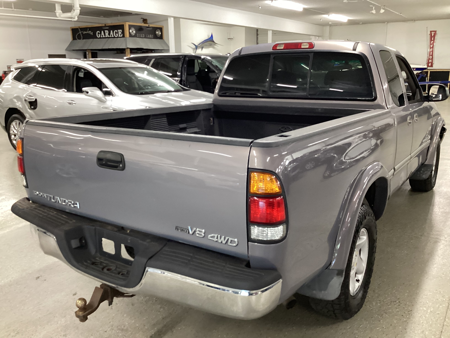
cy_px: 169
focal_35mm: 31
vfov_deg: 45.4
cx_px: 225
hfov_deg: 58.4
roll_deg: +0.0
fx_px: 403
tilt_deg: -15.3
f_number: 2.4
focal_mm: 3.3
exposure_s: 1/40
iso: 250
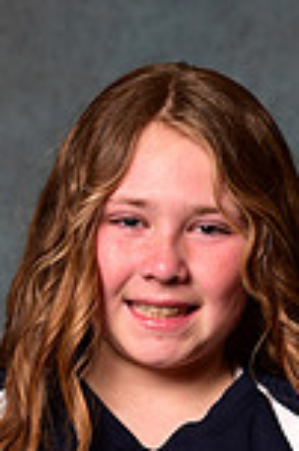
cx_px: 164
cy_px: 564
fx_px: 3346
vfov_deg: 7.6
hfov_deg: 5.1
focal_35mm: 268
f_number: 5
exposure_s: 1/200
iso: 100
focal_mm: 70
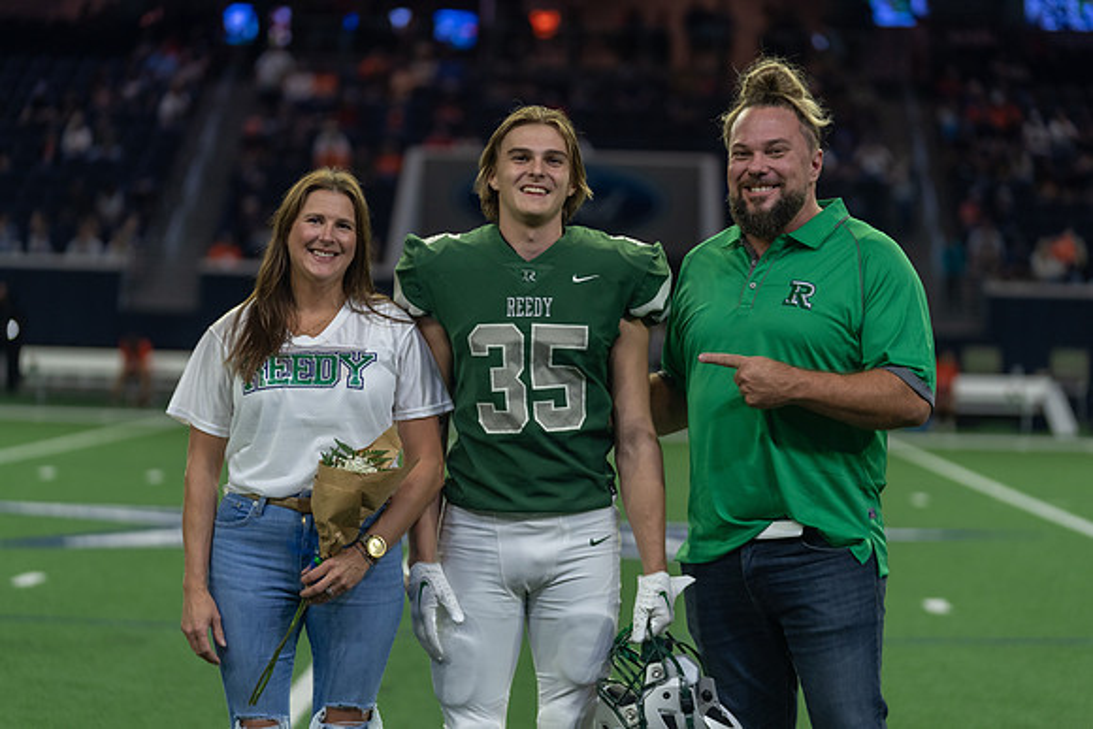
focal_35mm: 123
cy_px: 364
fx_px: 3740
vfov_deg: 11.1
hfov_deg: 16.6
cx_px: 546
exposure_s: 1/320
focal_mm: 118
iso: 1000
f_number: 2.8
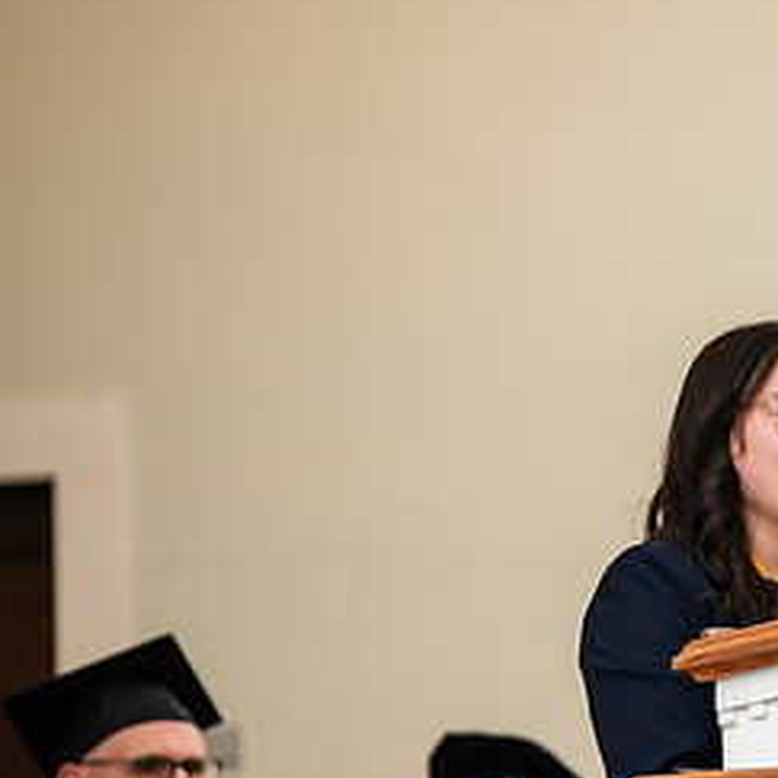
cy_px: 546
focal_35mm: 376
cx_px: 916
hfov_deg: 4.6
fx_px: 9561
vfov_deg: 4.7
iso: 1000
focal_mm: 185
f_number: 3.5
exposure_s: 1/200
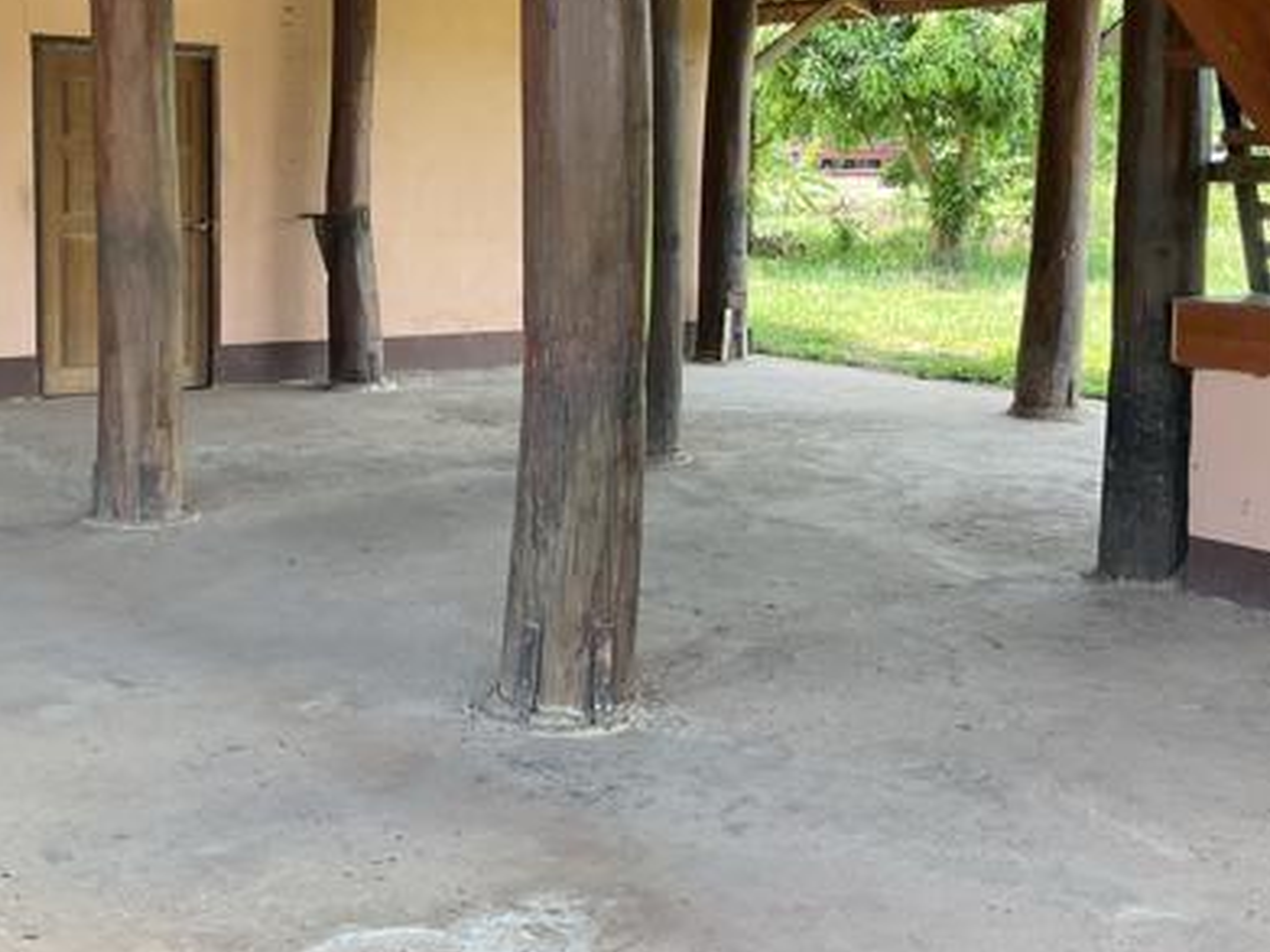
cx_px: 598
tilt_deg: -5.1
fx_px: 1797
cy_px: 314
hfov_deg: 38.9
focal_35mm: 49
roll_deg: -0.8
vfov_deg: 29.4
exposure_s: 1/120
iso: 25
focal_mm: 3
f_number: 1.8
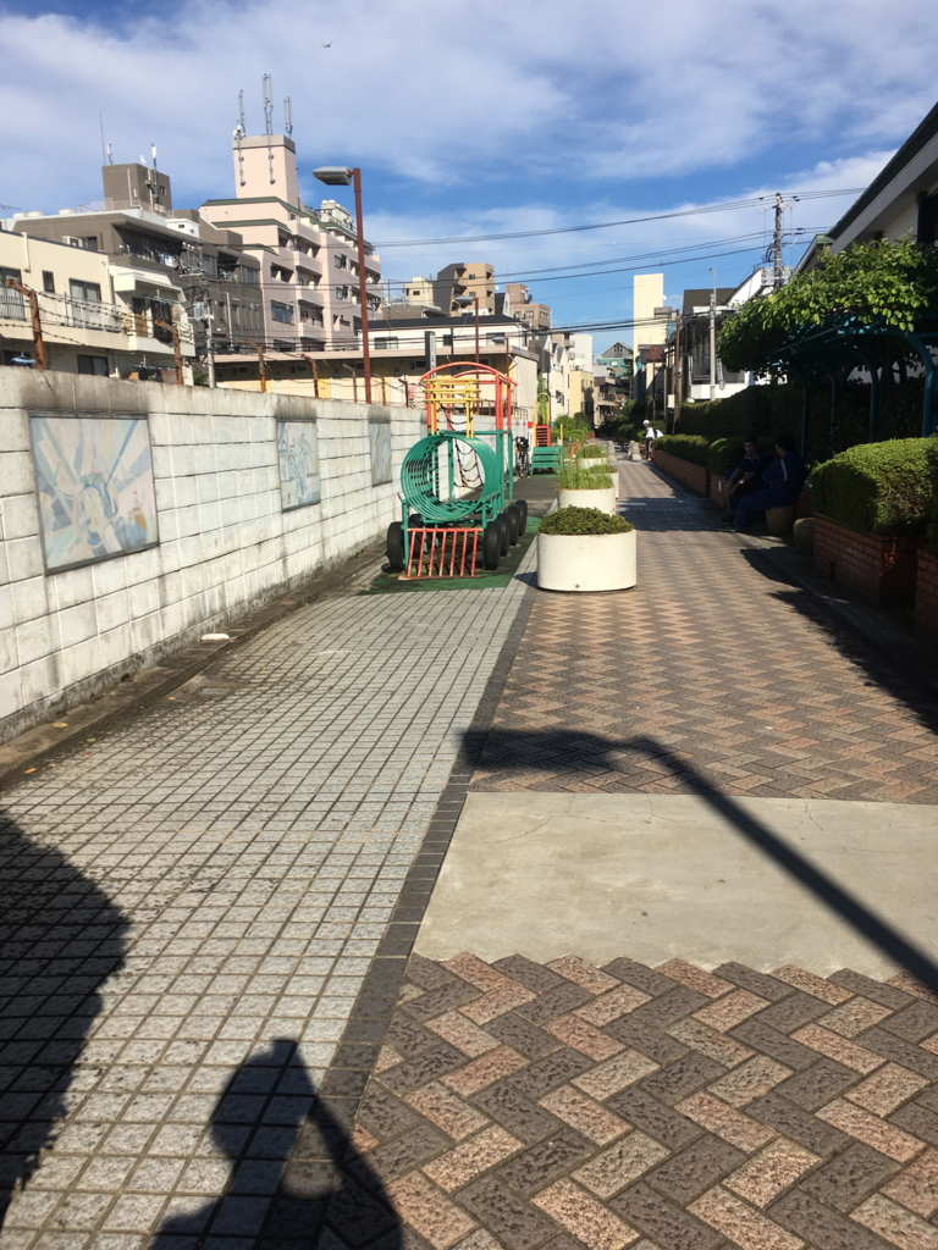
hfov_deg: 48.2
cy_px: 625
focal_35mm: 29
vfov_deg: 61.7
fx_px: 1048
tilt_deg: -6.7
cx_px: 469
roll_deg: +0.1
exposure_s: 1/2079
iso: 25
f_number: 2.2
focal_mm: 4.15
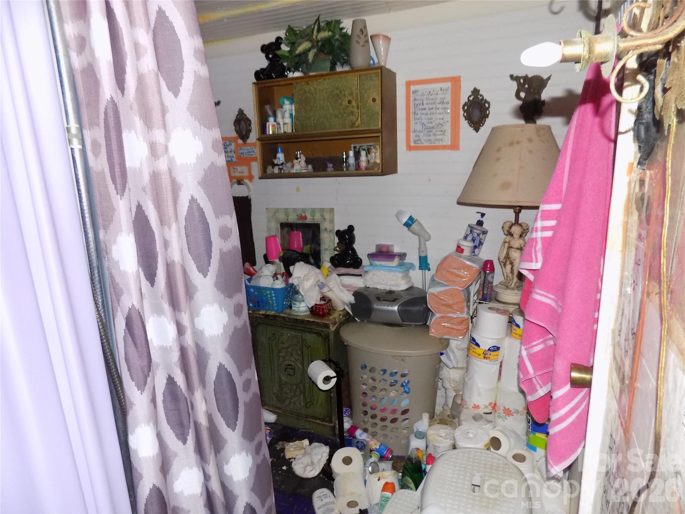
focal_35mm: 23
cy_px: 257
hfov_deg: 73.9
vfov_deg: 58.9
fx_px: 455
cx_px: 342
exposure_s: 1/30
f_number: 3.1
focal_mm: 4
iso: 200
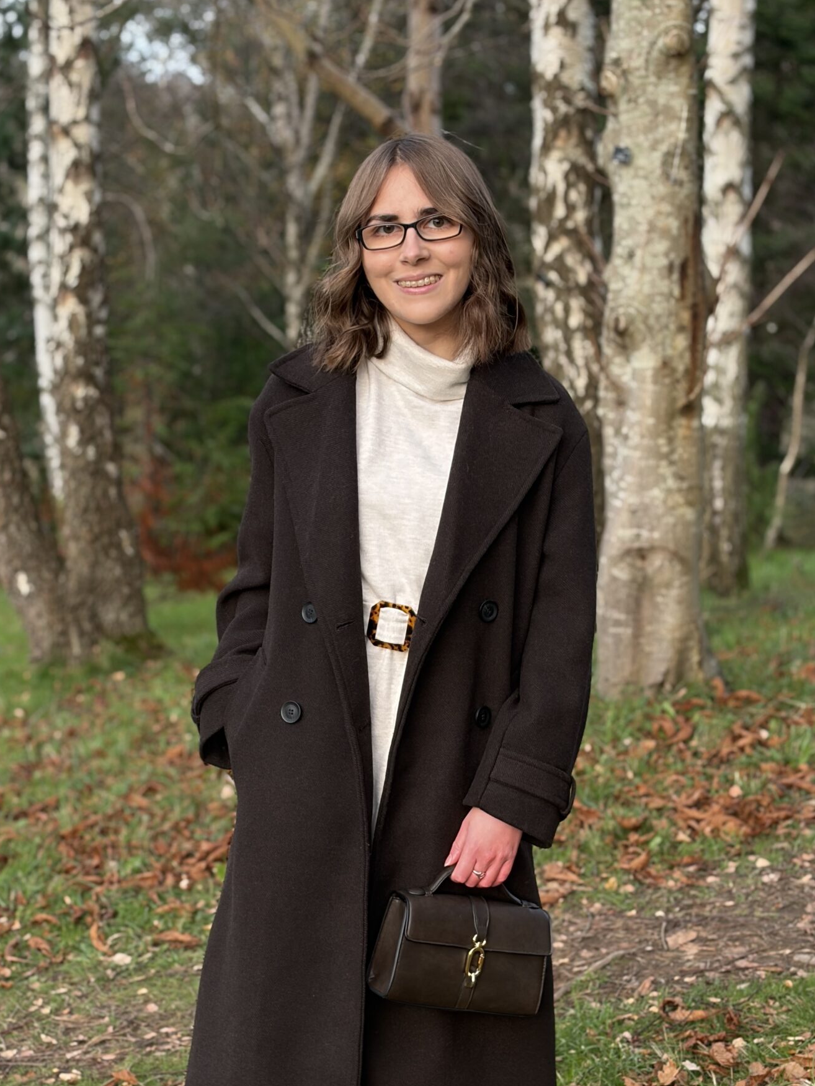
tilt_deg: -11.2
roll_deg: -2.5
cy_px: 534
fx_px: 1789
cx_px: 389
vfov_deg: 33.8
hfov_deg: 25.7
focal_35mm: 57
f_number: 1.6
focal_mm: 5.96
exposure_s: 1/121
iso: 50
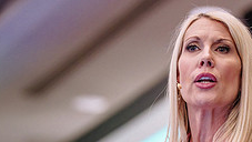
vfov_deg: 3.5
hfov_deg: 6.1
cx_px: 74
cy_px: 188
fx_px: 2347
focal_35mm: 351
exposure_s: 1/200
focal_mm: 131
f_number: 2.8
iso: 2500
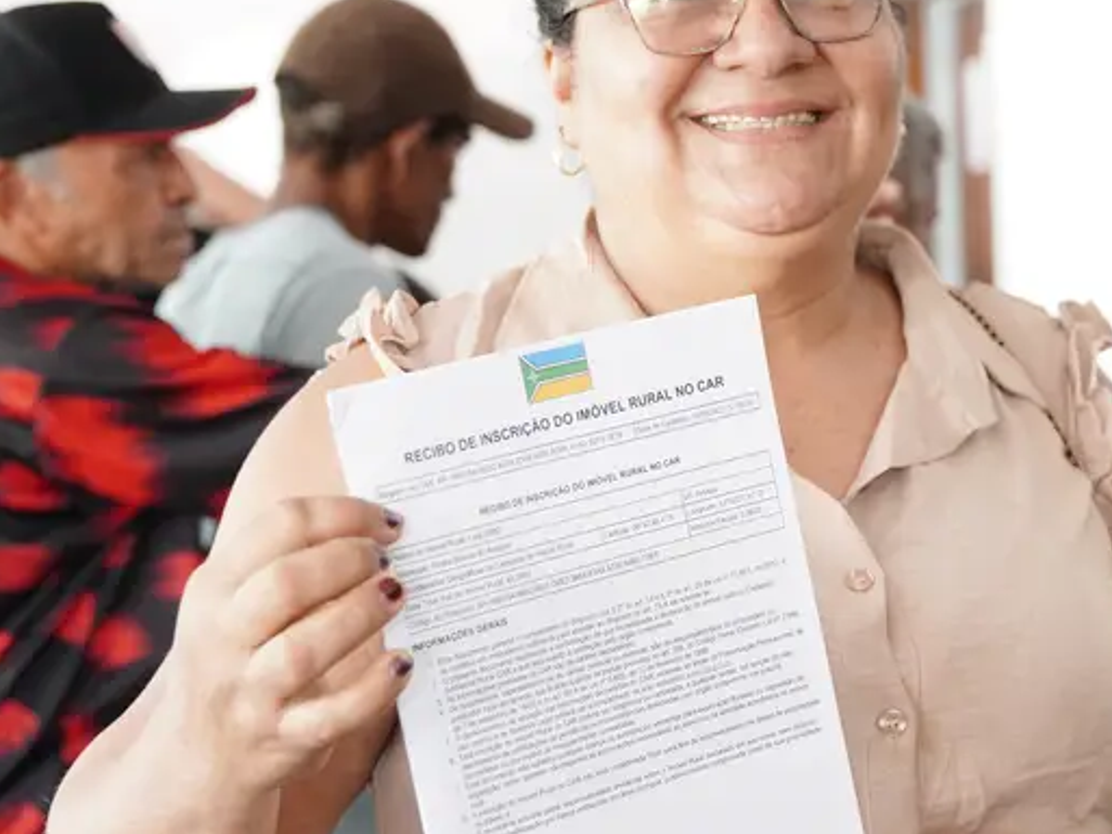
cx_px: 791
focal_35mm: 95
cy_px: 347
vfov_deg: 15.6
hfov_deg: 20.5
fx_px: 3052
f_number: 2.8
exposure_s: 1/200
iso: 3200
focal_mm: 39.4
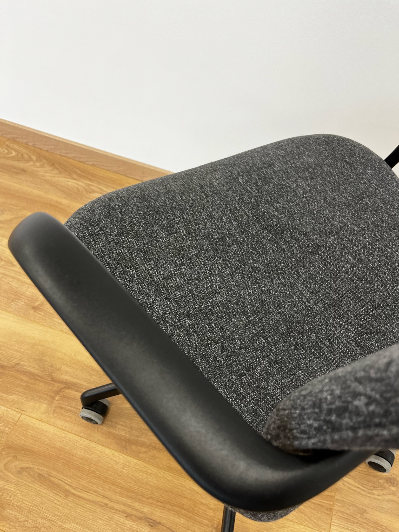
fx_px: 400
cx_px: 200
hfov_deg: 53.0
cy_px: 266
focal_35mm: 26
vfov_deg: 67.3
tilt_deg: -53.7
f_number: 1.6
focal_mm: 5.1
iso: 100
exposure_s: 1/100
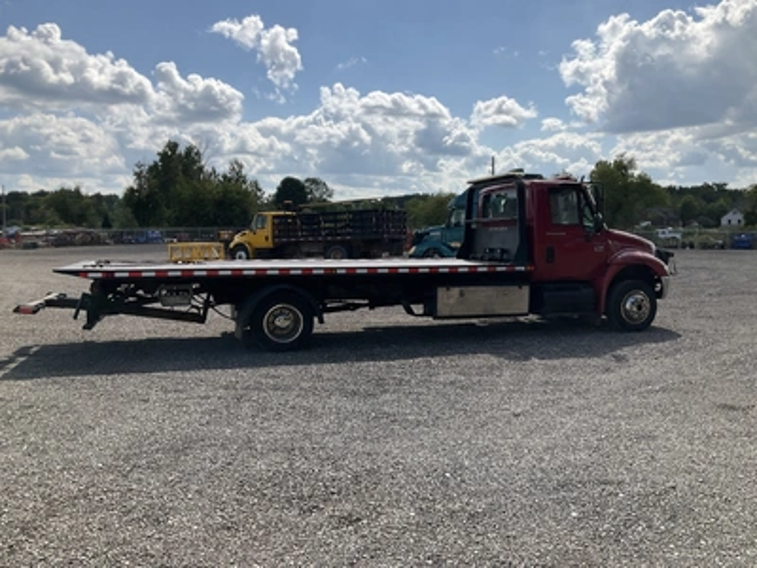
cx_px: 378
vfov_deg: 48.2
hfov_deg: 61.7
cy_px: 284
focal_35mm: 29
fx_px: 634
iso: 25
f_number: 1.8
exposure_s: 1/2538
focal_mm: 3
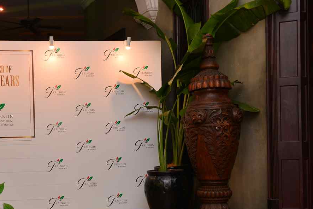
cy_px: 150
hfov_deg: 37.8
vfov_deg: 25.8
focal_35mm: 52
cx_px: 104
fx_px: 452
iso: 800
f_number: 3.5
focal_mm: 36
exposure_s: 1/125
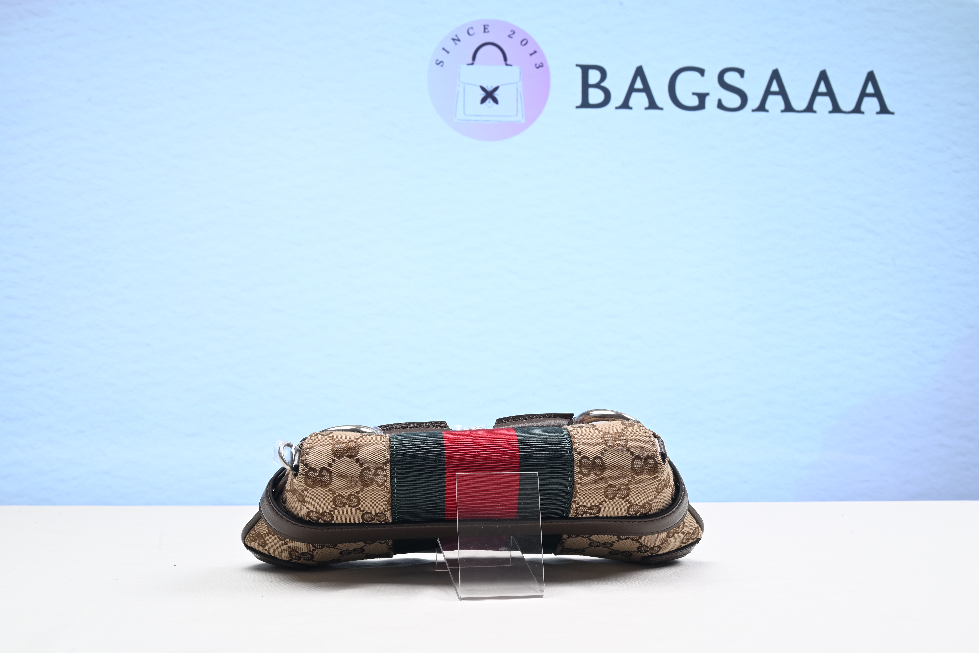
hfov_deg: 47.4
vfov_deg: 32.7
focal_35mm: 41
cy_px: 326
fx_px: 1115
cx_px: 490
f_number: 16
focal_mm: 41
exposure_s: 1/2
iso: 100
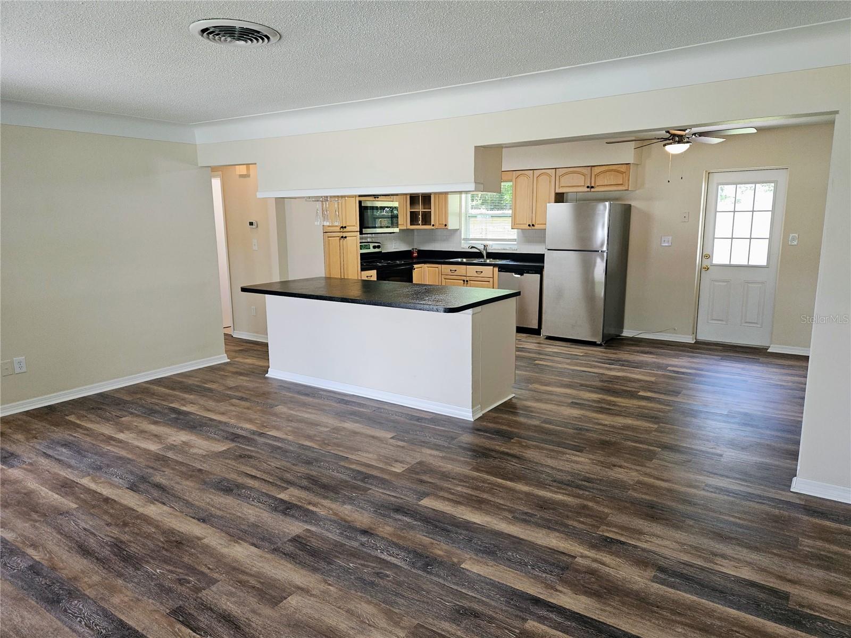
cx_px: 426
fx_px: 565
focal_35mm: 23
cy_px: 319
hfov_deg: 73.9
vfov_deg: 58.9
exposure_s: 1/60
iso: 64
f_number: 1.8
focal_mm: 5.4
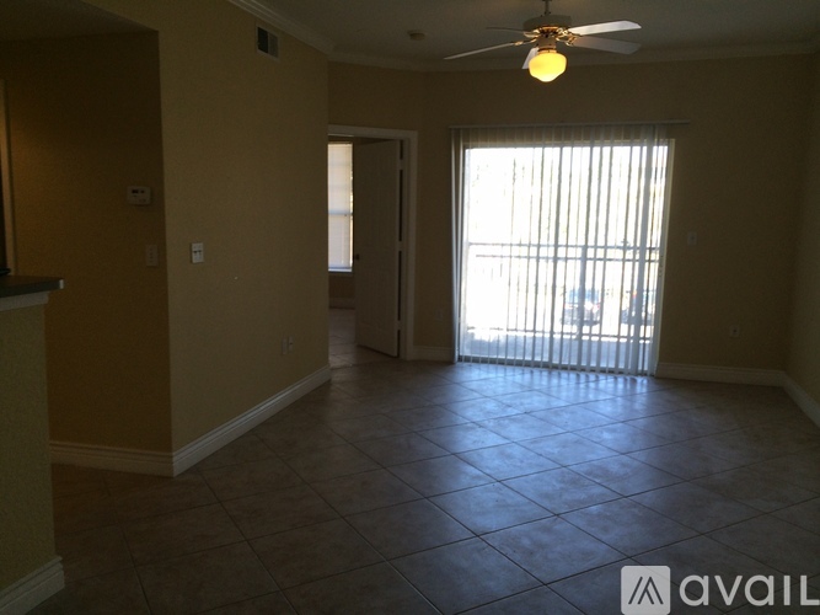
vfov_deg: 46.8
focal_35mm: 30
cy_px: 308
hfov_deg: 60.0
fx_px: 711
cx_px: 410
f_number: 2.2
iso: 50
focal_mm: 4.12
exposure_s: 1/120
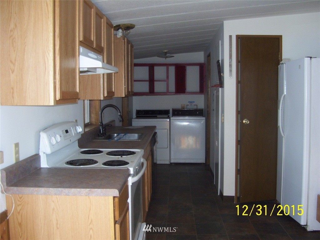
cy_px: 120
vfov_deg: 39.7
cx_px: 160
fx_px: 333
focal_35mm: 36
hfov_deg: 51.4
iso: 100
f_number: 2.7
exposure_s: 1/60
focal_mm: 6
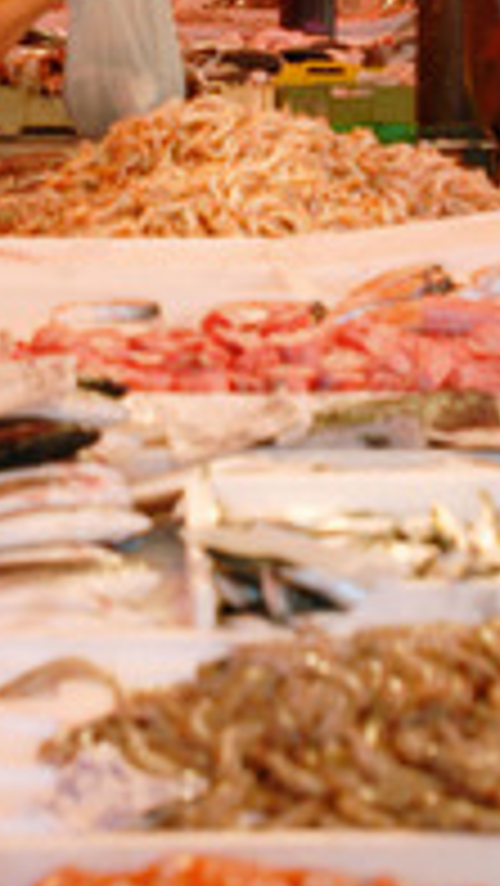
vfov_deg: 12.6
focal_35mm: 168
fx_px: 3945
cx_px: 297
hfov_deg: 7.3
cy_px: -148
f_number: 3.5
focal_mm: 35
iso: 100
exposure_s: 1/80
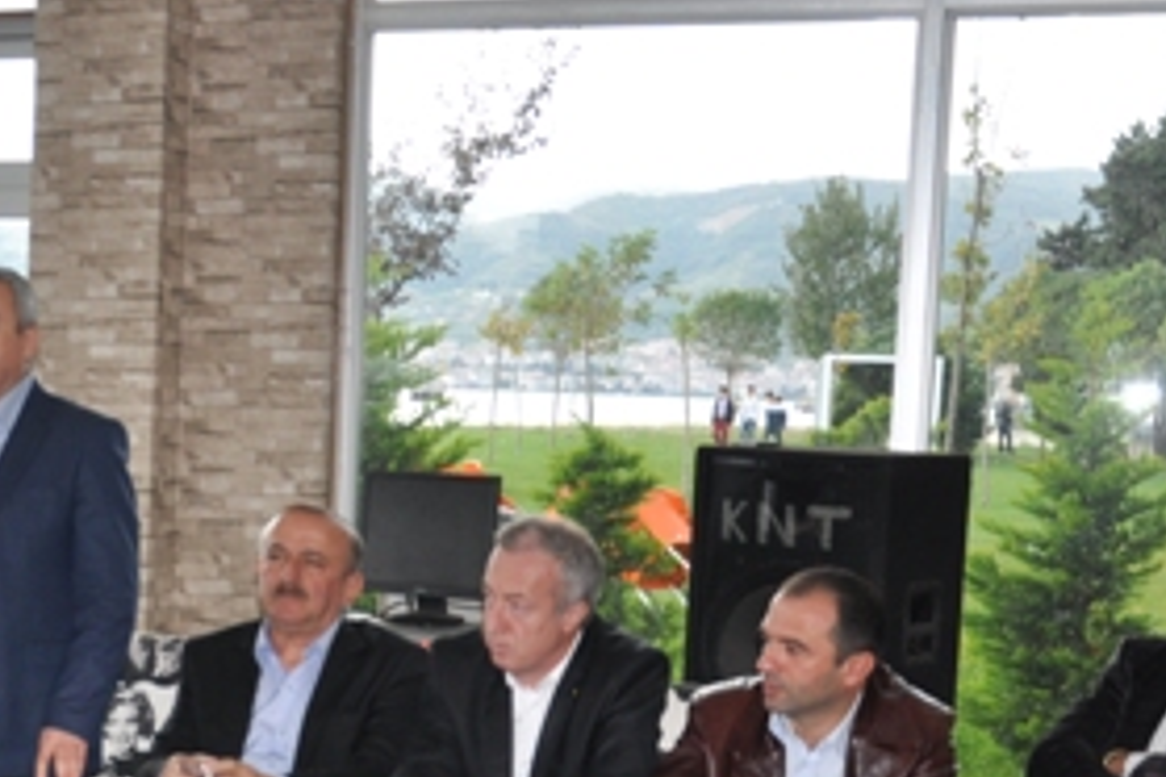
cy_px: 633
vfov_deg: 18.7
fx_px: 2337
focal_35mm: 72
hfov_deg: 26.8
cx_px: 54
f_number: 3.8
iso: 400
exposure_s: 1/160
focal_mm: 21
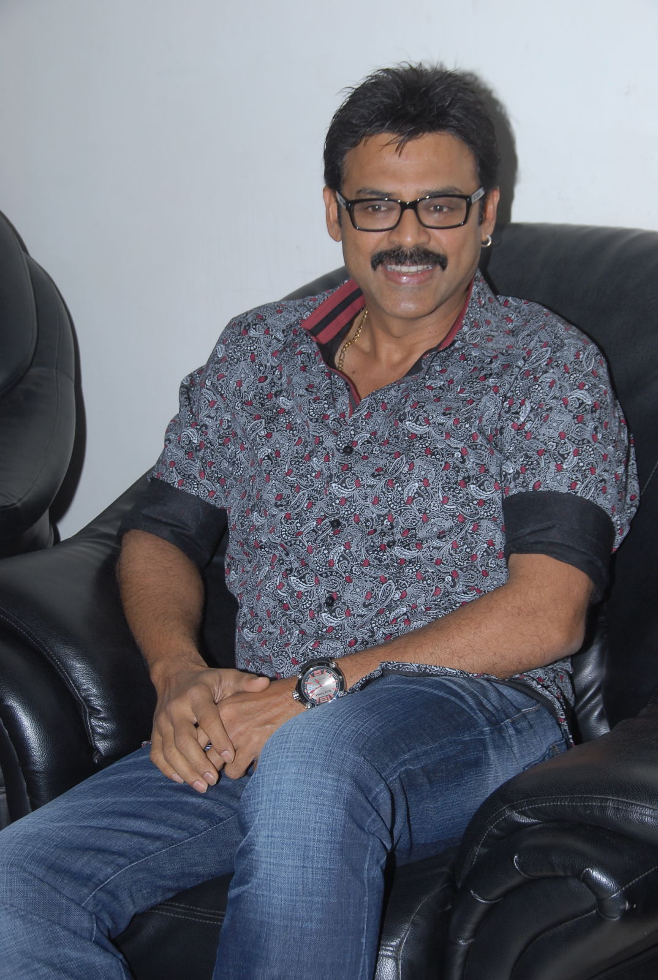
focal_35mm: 75
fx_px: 2046
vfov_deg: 26.9
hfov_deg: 18.3
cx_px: 329
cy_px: 490
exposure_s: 1/125
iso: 200
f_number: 8
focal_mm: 50
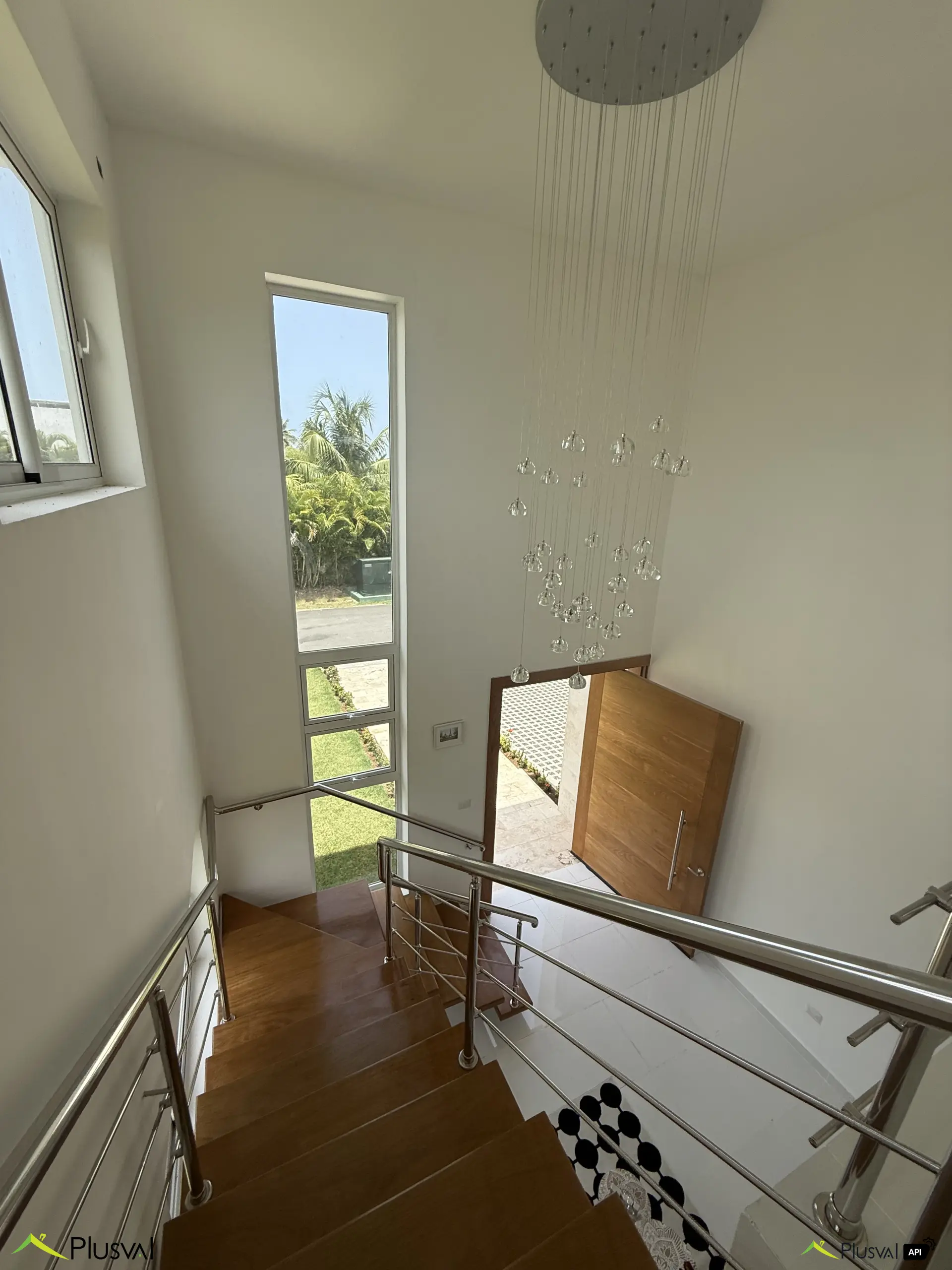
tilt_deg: -14.7
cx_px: 476
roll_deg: -3.3
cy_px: 635
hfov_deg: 85.7
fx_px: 513
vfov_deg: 102.1
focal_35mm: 14
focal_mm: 2.22
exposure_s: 1/1033
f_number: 2.2
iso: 64
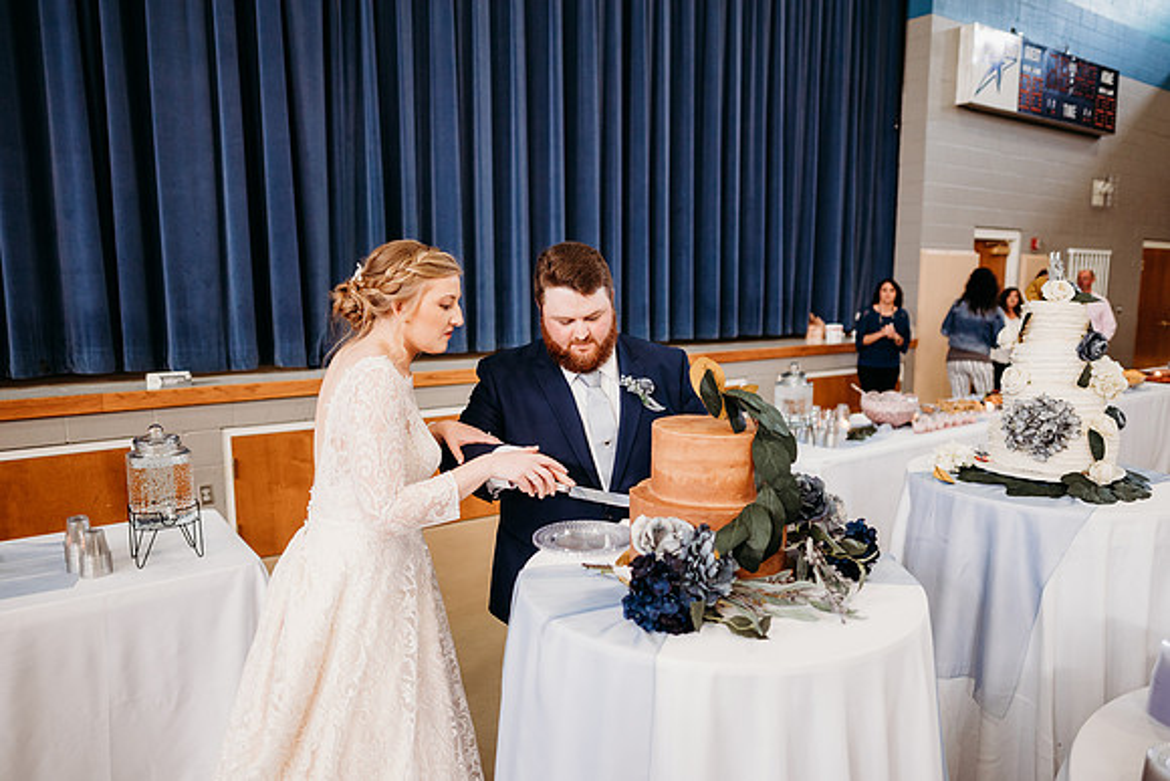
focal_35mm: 24
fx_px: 780
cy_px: 390
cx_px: 585
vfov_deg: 53.2
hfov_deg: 73.7
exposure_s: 1/125
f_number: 2
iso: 1000
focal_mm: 24
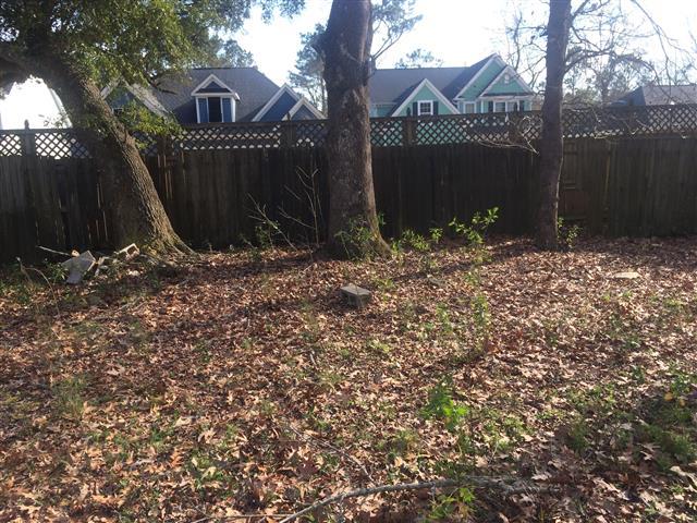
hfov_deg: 61.7
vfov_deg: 48.2
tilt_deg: -10.6
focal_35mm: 29
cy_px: 262
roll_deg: +2.8
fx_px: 584
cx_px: 348
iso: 32
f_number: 2.2
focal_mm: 4.15
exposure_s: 1/554
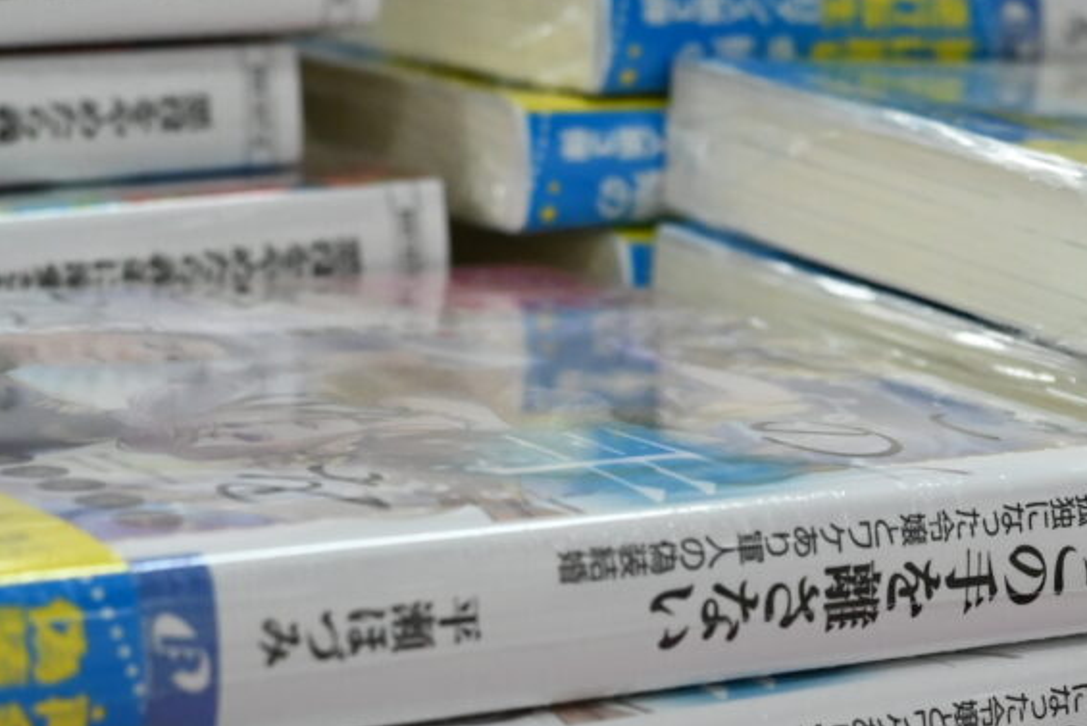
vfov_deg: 10.0
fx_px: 4107
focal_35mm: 136
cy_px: 778
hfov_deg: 14.9
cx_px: 952
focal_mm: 40
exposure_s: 1/320
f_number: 6.3
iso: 2500
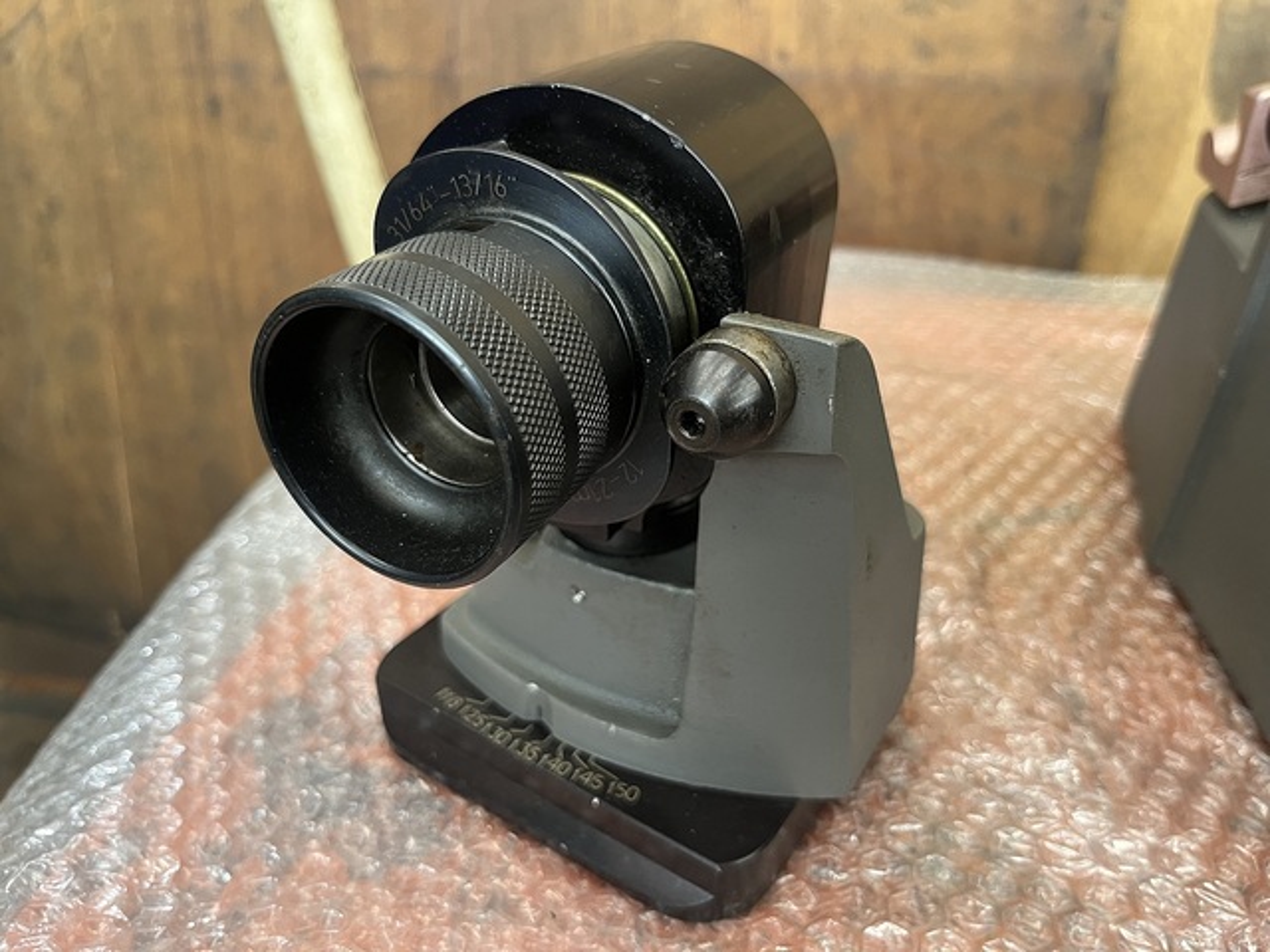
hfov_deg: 67.3
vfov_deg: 53.1
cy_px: 476
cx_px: 635
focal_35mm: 26
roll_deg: +2.2
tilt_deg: -31.7
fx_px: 954
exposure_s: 1/60
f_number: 1.6
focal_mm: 5.1
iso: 160
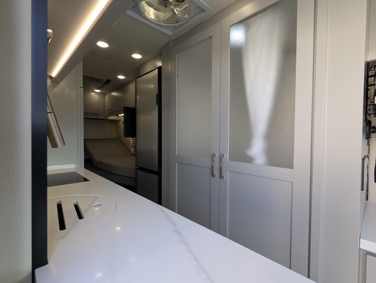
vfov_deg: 78.2
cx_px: 188
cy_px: 142
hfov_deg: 94.4
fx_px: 174
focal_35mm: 16
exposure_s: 1/217
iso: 99
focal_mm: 2.35
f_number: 2.2
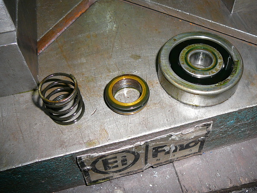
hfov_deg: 48.9
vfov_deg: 37.7
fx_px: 282
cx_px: 138
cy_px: 94
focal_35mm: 38
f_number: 2.8
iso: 80
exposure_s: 1/30
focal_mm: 5.2
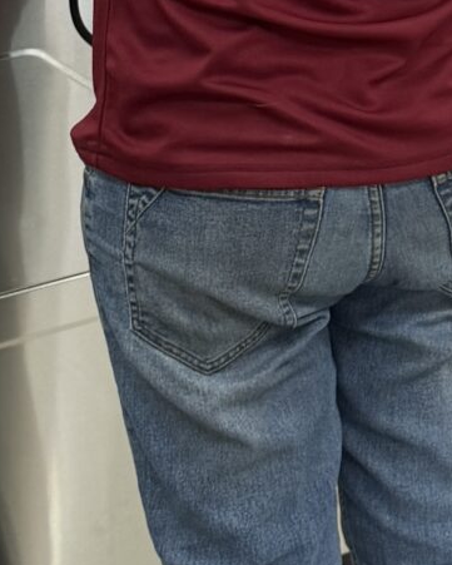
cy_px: -231
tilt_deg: -6.4
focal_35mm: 133
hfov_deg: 11.4
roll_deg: +2.6
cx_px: 497
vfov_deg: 13.8
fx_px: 2223
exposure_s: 1/50
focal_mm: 6.76
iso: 125
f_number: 1.78
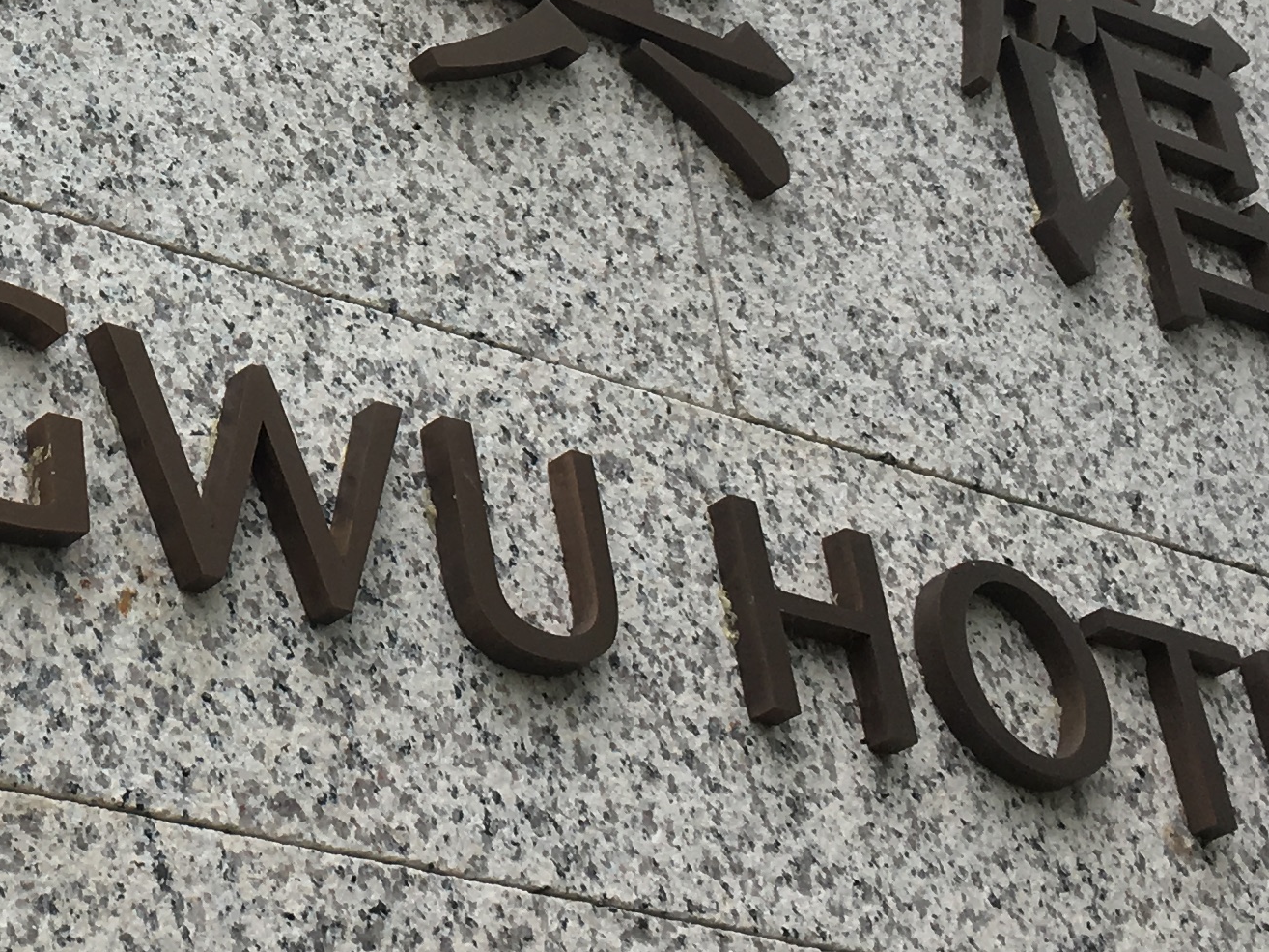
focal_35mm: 89
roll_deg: +3.8
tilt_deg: +33.3
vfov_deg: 16.2
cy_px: -43
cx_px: 10
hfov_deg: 21.3
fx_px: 3262
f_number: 2.2
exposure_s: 1/699
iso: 25
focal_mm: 4.15
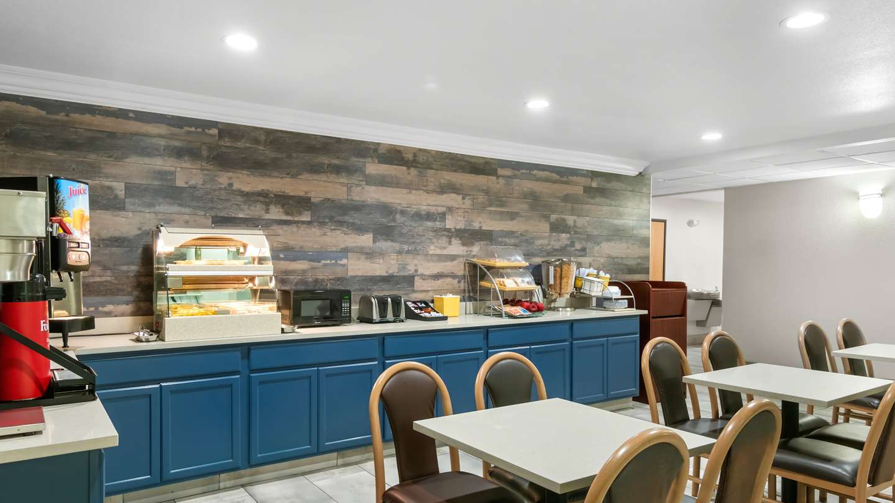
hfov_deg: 75.1
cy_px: 310
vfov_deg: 46.4
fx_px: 583
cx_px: 441
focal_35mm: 25
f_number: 8
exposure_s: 1/3.33
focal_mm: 15
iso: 800
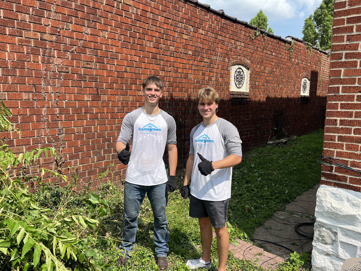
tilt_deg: -7.4
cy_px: 136
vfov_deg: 53.1
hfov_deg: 67.3
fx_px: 271
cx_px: 180
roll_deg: -0.3
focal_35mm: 26
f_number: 1.6
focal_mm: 5.1
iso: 50
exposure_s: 1/1890
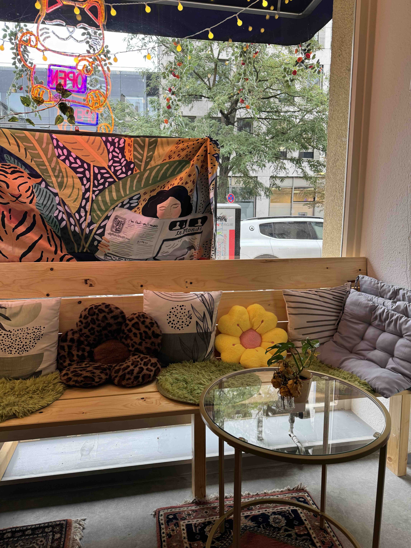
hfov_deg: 56.8
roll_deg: -0.2
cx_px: 206
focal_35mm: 24
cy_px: 274
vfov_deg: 71.6
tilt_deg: -7.3
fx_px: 380
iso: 160
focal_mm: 6.76
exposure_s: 1/97
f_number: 1.78
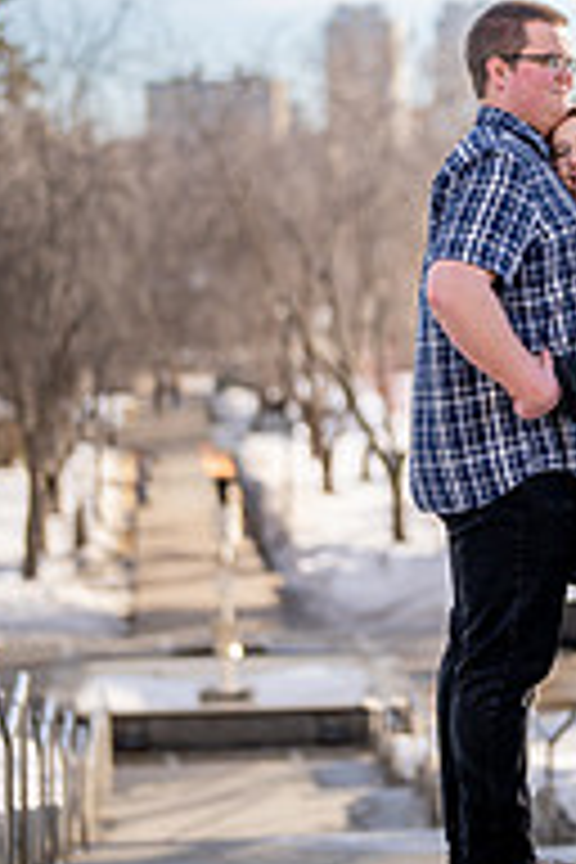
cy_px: 284
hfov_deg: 11.7
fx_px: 2808
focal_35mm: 117
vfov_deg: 17.4
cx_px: 432
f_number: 1.2
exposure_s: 1/6400
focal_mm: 50
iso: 100
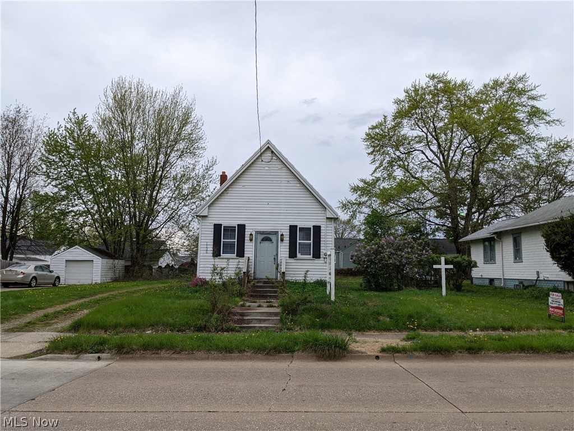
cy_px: 216
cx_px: 287
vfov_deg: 51.4
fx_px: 448
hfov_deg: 65.3
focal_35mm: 27
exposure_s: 1/3906
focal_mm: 4.38
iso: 85
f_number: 1.73
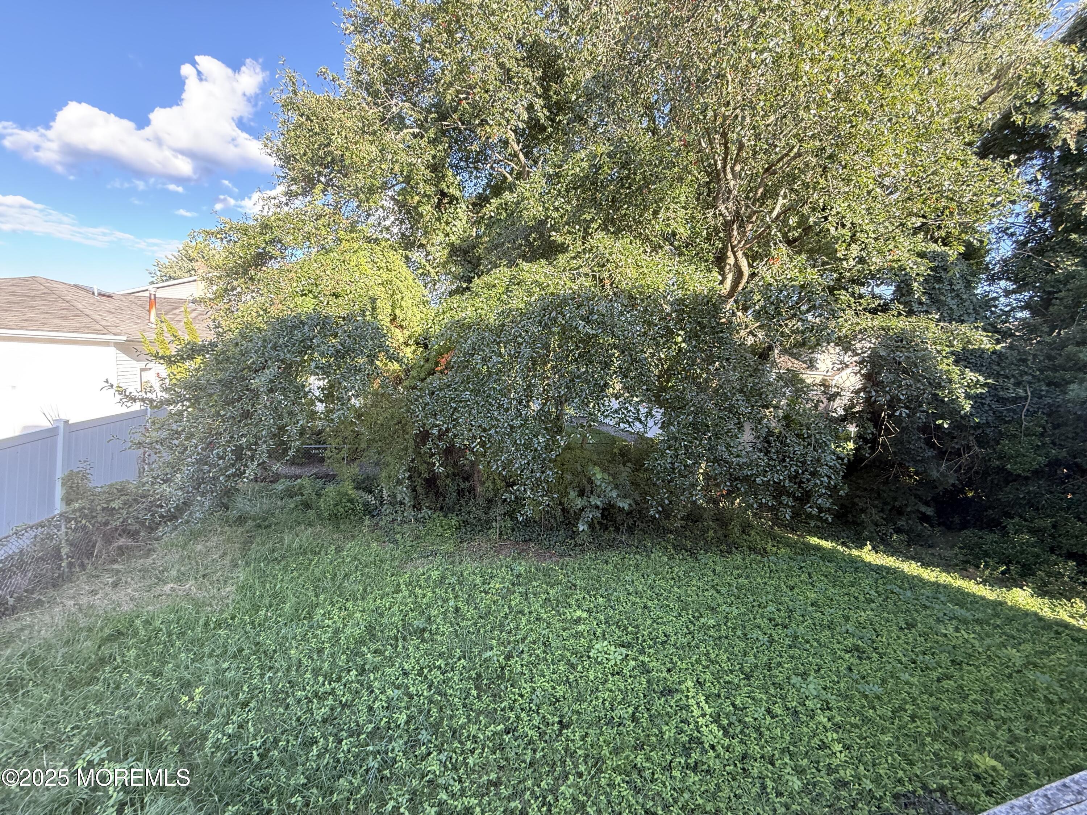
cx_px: 544
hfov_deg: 102.1
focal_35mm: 14
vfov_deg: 85.7
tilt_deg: -4.6
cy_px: 408
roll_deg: -2.4
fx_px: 440
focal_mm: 2.22
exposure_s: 1/99
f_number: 2.2
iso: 125
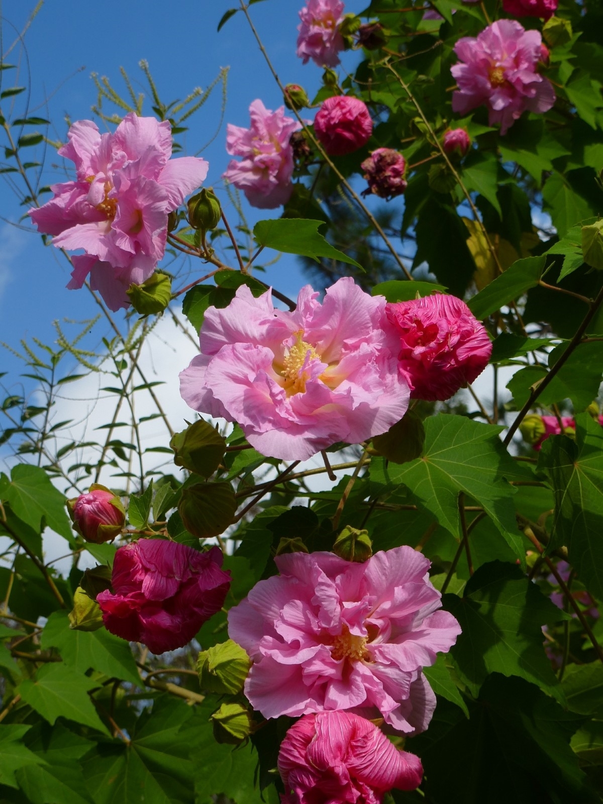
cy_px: 402
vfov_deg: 20.4
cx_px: 302
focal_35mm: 96
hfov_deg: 15.4
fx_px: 2230
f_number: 5
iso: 100
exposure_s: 1/800
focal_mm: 17.3
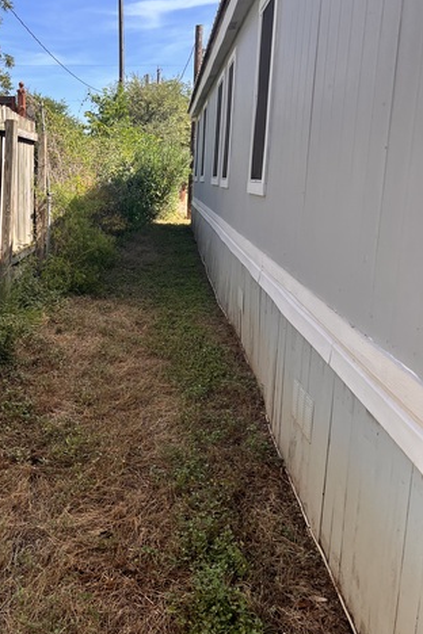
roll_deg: -0.6
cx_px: 99
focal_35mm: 37
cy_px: 282
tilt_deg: -9.0
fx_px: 652
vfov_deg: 51.8
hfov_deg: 35.1
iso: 50
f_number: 1.5
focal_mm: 5.7
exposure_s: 1/1597
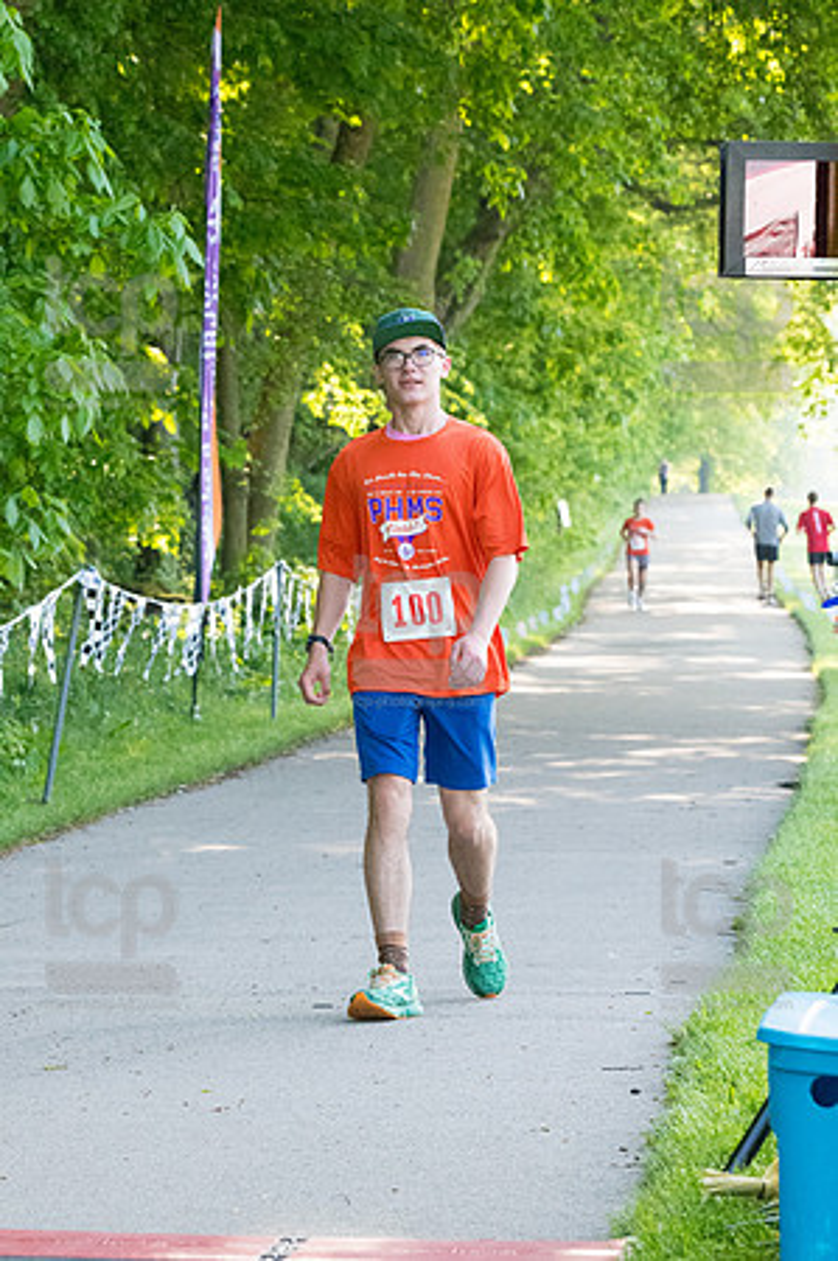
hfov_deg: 9.6
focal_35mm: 142
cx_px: 419
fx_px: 4969
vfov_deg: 14.5
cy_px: 630
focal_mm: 95
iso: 4000
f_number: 5.6
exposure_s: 1/1600
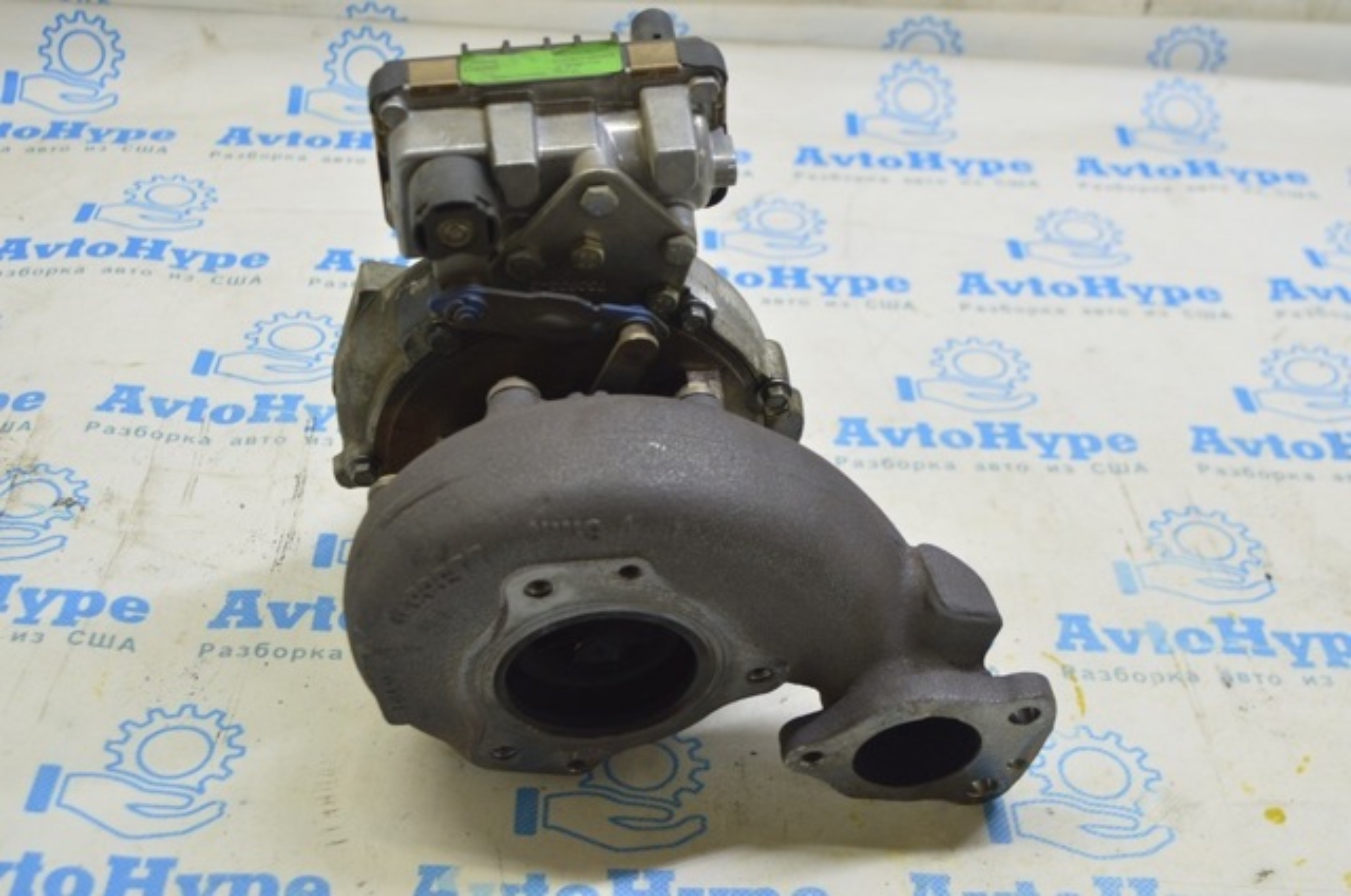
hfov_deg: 41.2
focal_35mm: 48
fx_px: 1799
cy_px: 448
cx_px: 676
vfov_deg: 28.0
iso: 400
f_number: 5.6
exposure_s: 1/20
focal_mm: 32
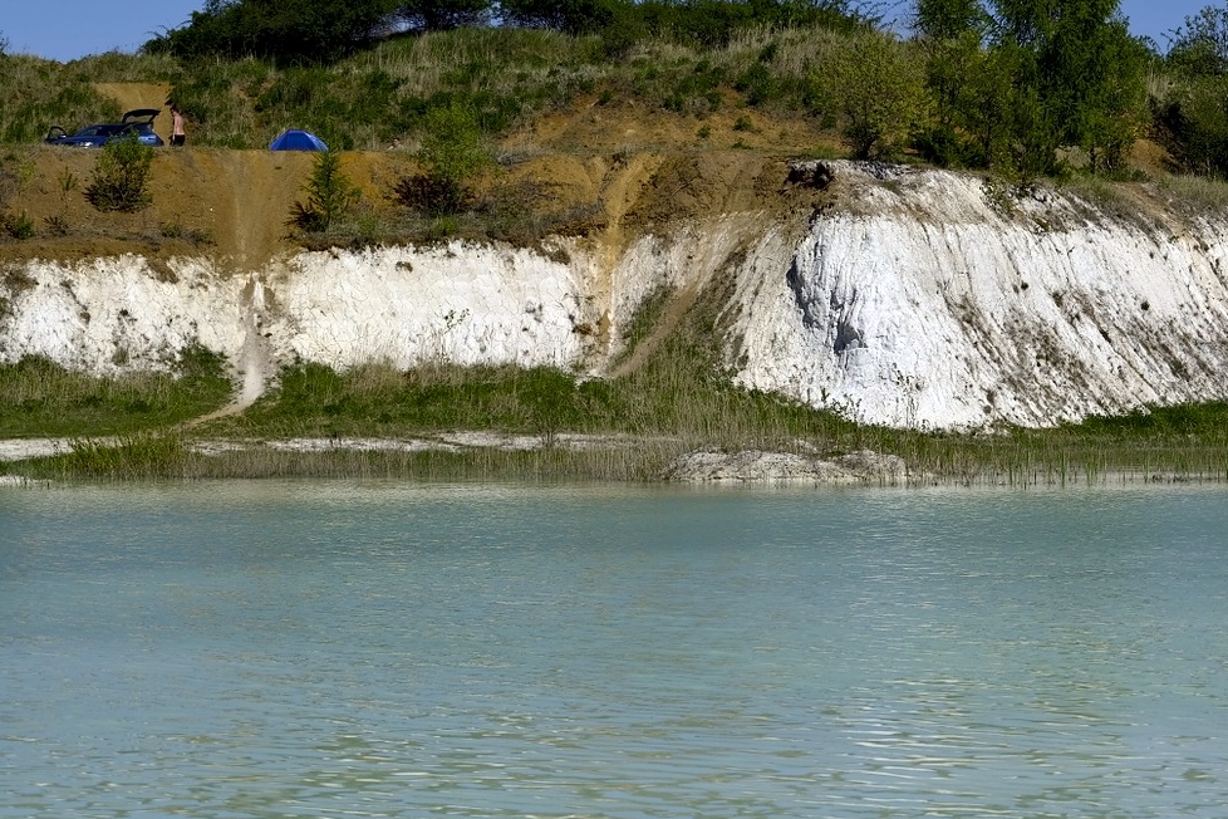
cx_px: 678
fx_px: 3991
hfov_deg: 17.5
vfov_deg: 11.7
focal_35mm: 117
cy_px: 301
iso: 100
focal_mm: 70
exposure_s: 1/750
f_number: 5.6
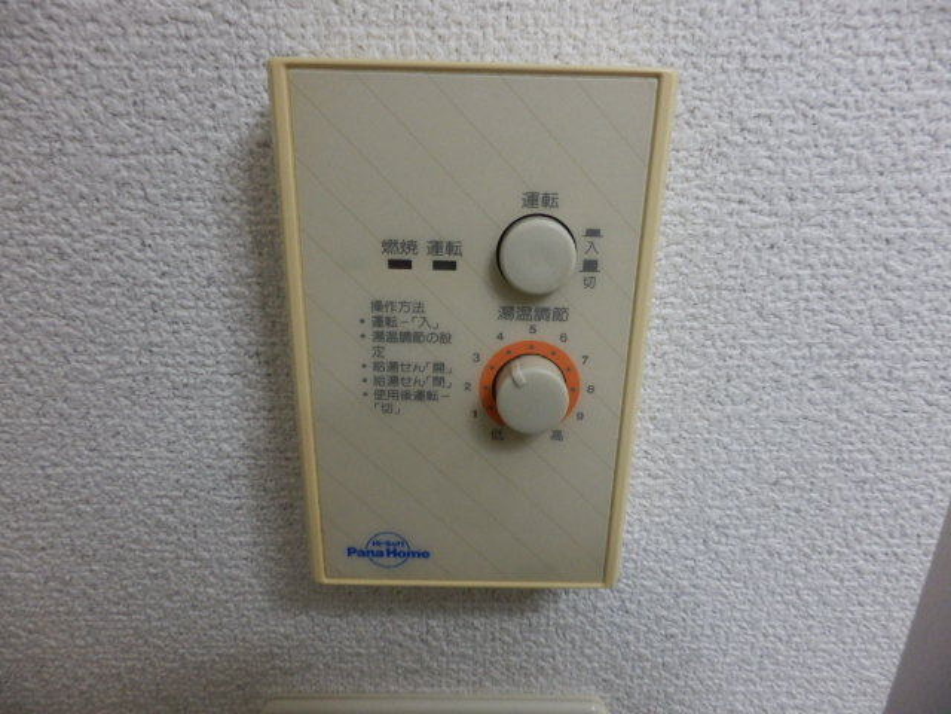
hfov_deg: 71.6
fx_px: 659
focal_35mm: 24
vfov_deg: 56.8
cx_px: 476
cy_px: 357
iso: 500
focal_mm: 4.2
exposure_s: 1/40
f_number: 3
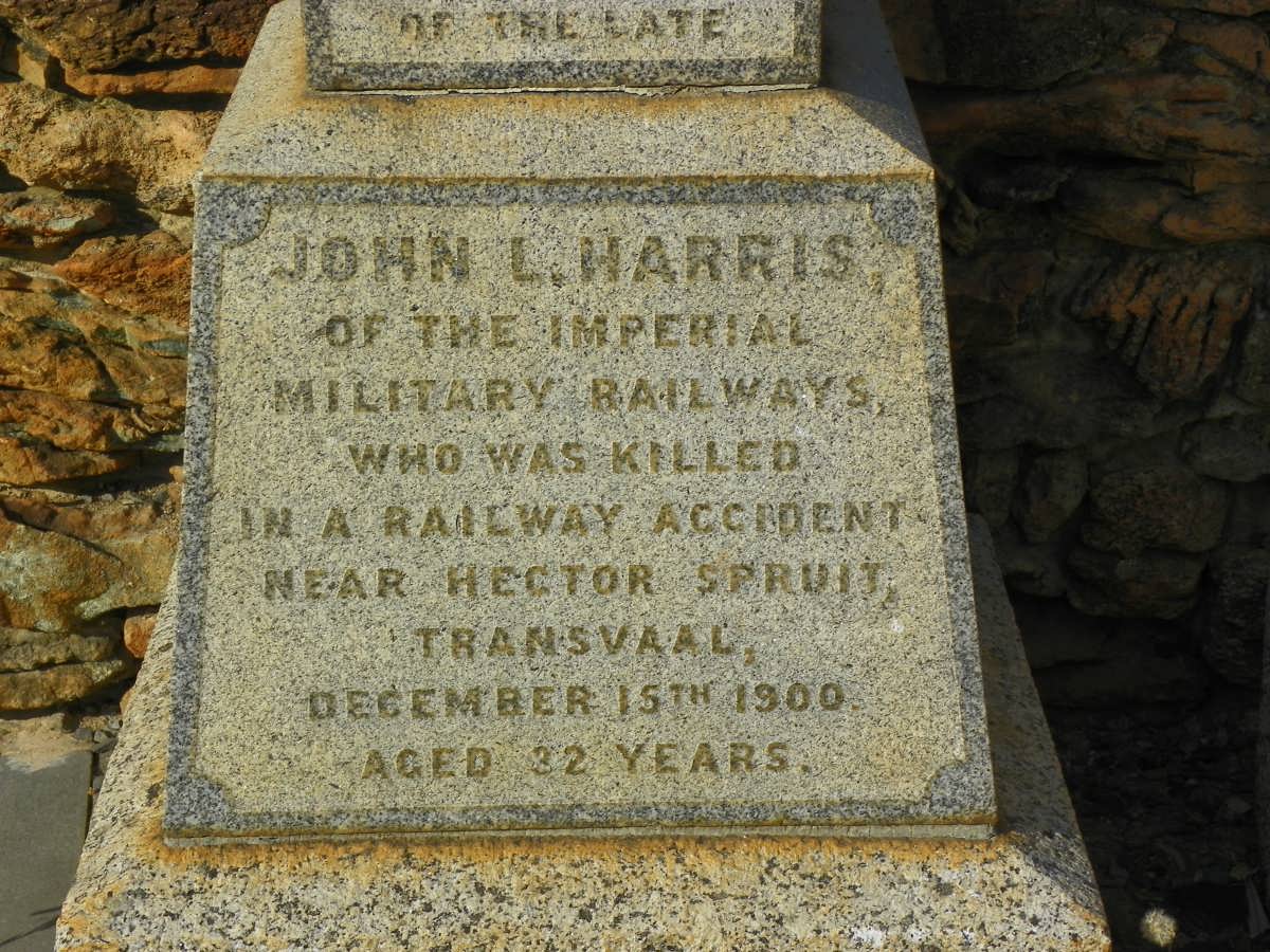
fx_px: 2935
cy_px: 476
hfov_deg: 24.4
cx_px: 635
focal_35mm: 80
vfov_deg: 18.4
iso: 64
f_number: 5.6
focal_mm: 14.2
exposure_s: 1/320
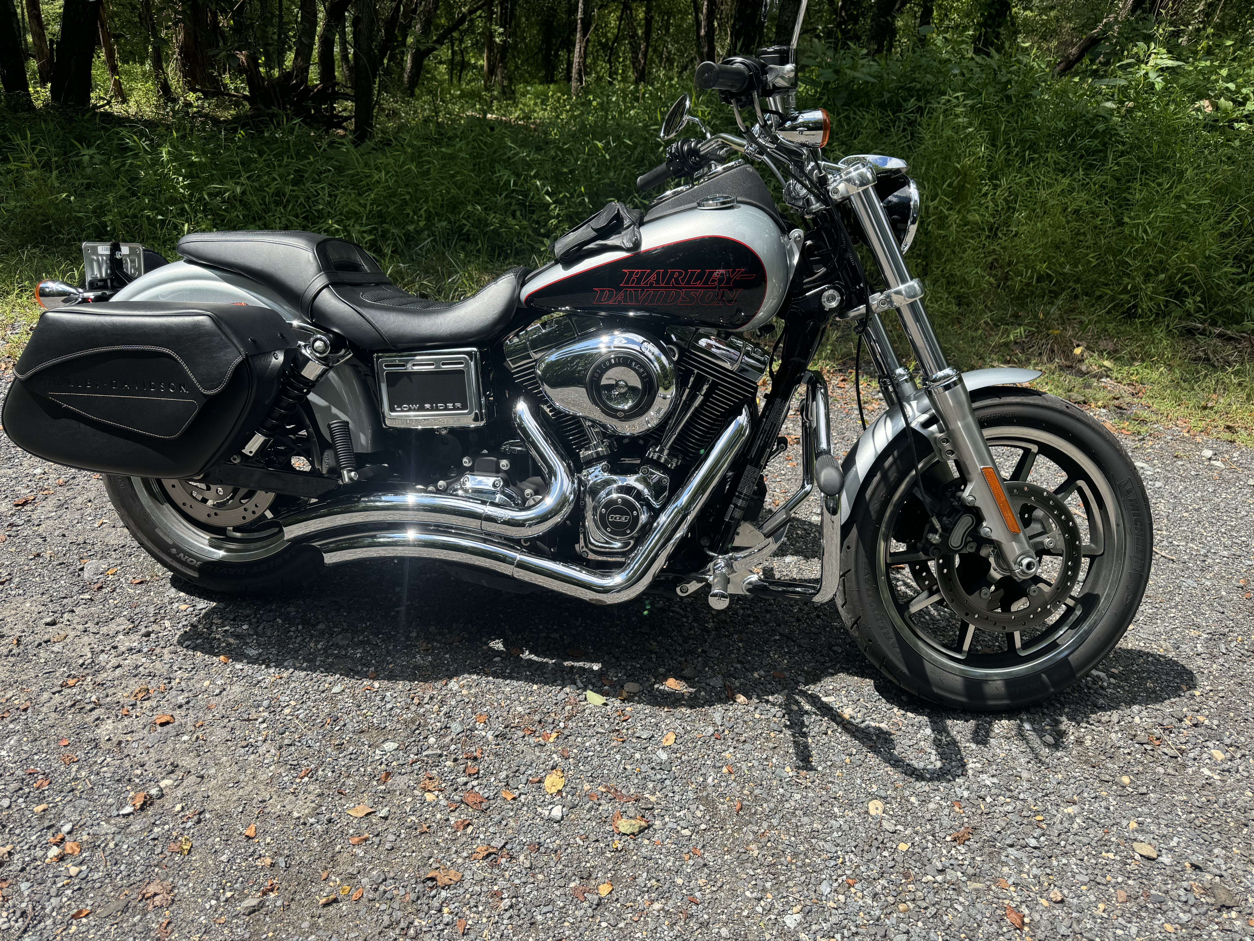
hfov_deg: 71.6
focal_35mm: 24
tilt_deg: -24.1
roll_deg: -2.4
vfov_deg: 56.8
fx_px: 869
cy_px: 470
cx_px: 627
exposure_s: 1/1869
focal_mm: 6.76
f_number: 1.78
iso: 80
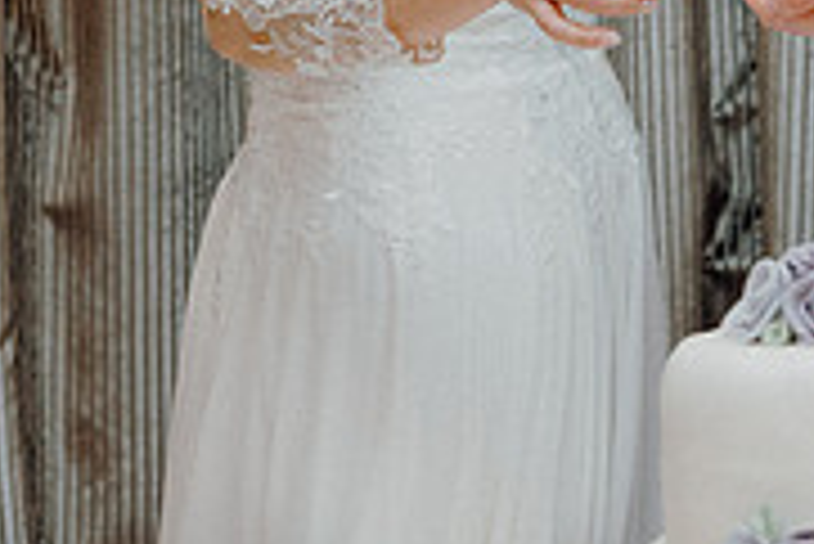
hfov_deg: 13.1
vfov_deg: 8.7
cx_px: 854
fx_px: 3485
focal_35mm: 154
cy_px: -268
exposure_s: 1/200
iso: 2500
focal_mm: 48
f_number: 3.5
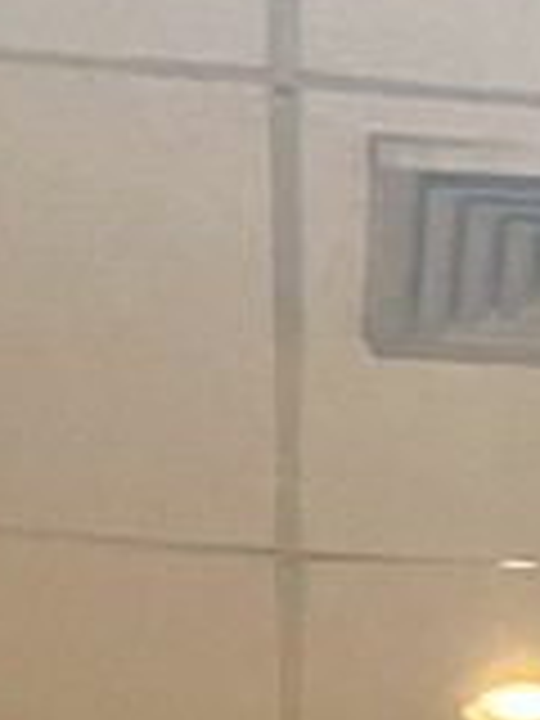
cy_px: 2277
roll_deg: +1.3
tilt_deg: -3.7
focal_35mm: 195
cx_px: 1256
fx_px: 4056
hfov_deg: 7.2
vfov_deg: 8.3
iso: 400
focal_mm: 4.25
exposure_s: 1/60
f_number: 1.8
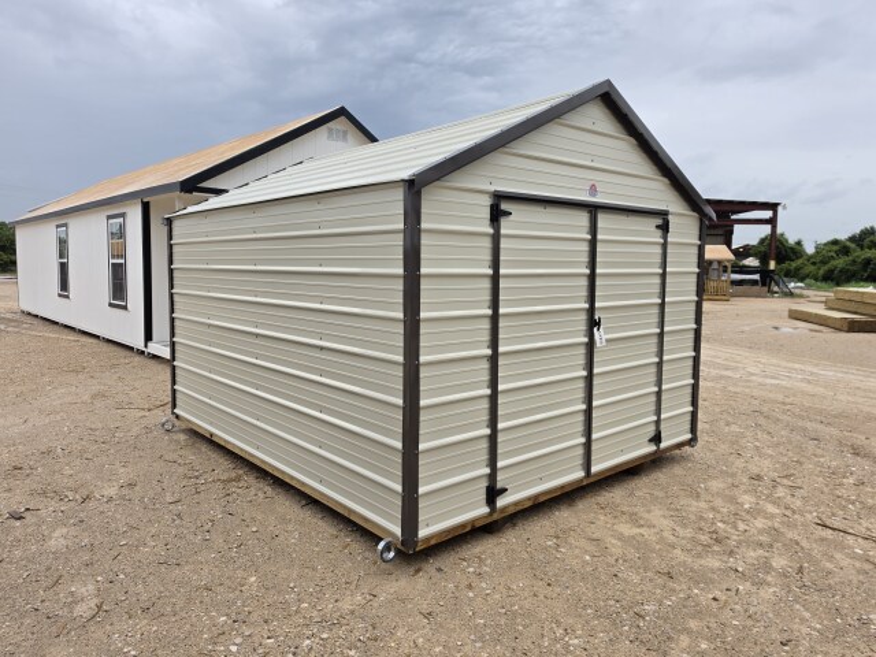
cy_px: 328
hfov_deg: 73.9
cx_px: 438
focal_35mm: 23
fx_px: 582
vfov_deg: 58.9
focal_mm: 6.5
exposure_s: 1/5605
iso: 64
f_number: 1.4
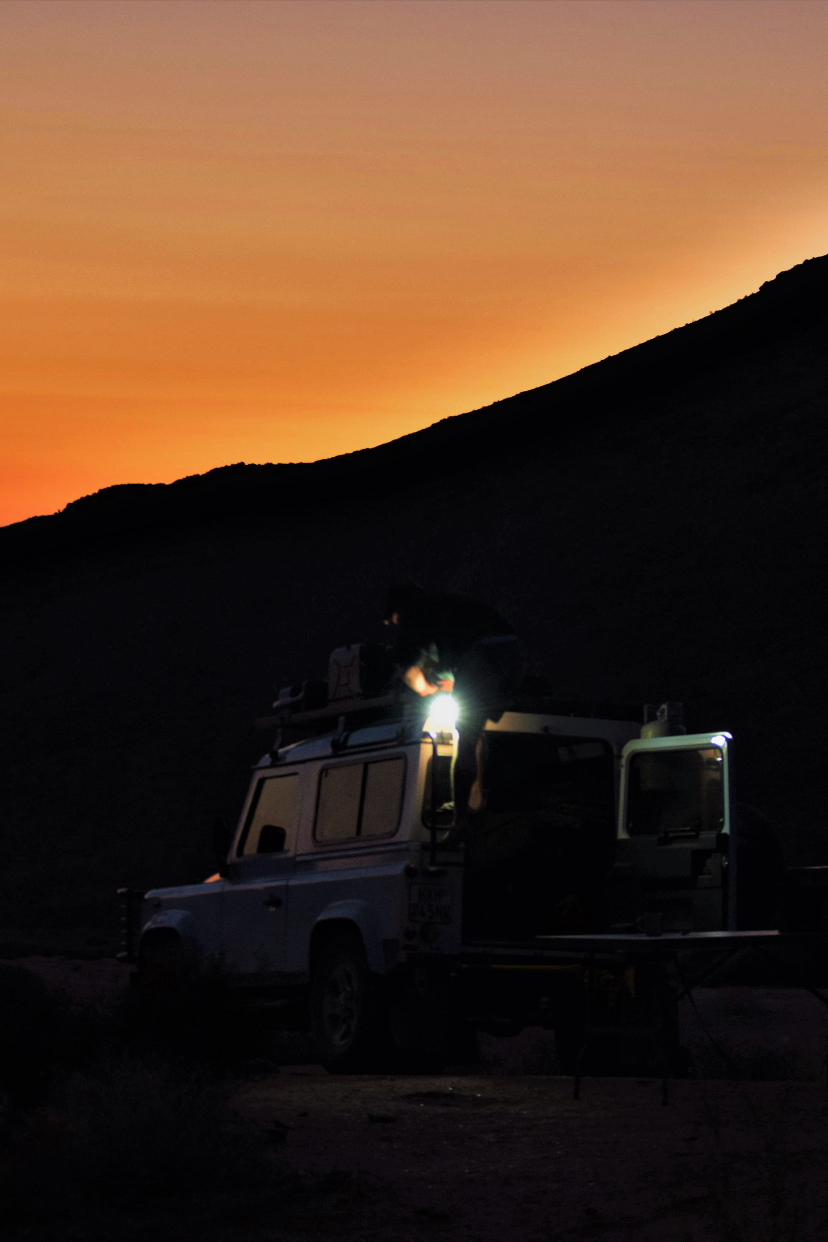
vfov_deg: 16.4
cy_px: 626
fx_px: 4304
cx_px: 355
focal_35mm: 125
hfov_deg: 11.0
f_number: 4
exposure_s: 1/30
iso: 800
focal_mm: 55
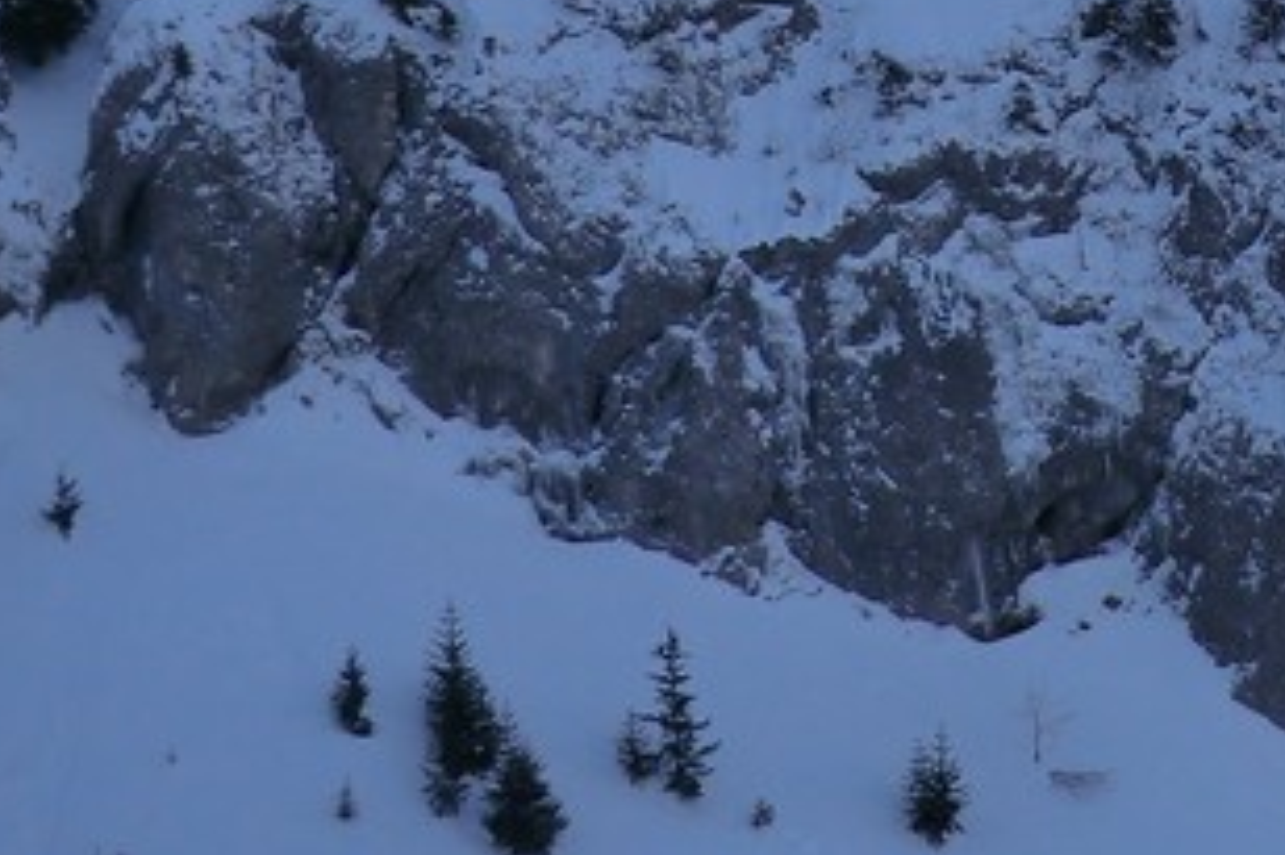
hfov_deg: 24.0
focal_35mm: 81
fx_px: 2890
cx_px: 1268
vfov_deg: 16.2
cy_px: -171
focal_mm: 4.3
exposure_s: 1/200
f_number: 3.2
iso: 64
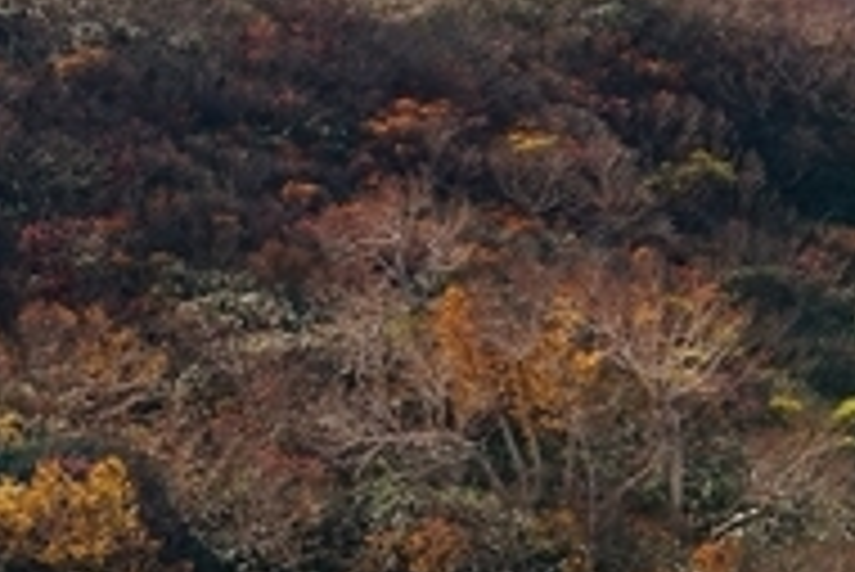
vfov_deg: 6.1
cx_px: -122
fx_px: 5395
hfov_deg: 9.0
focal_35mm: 227
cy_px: 36
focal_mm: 54
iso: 500
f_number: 10
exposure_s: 1/500
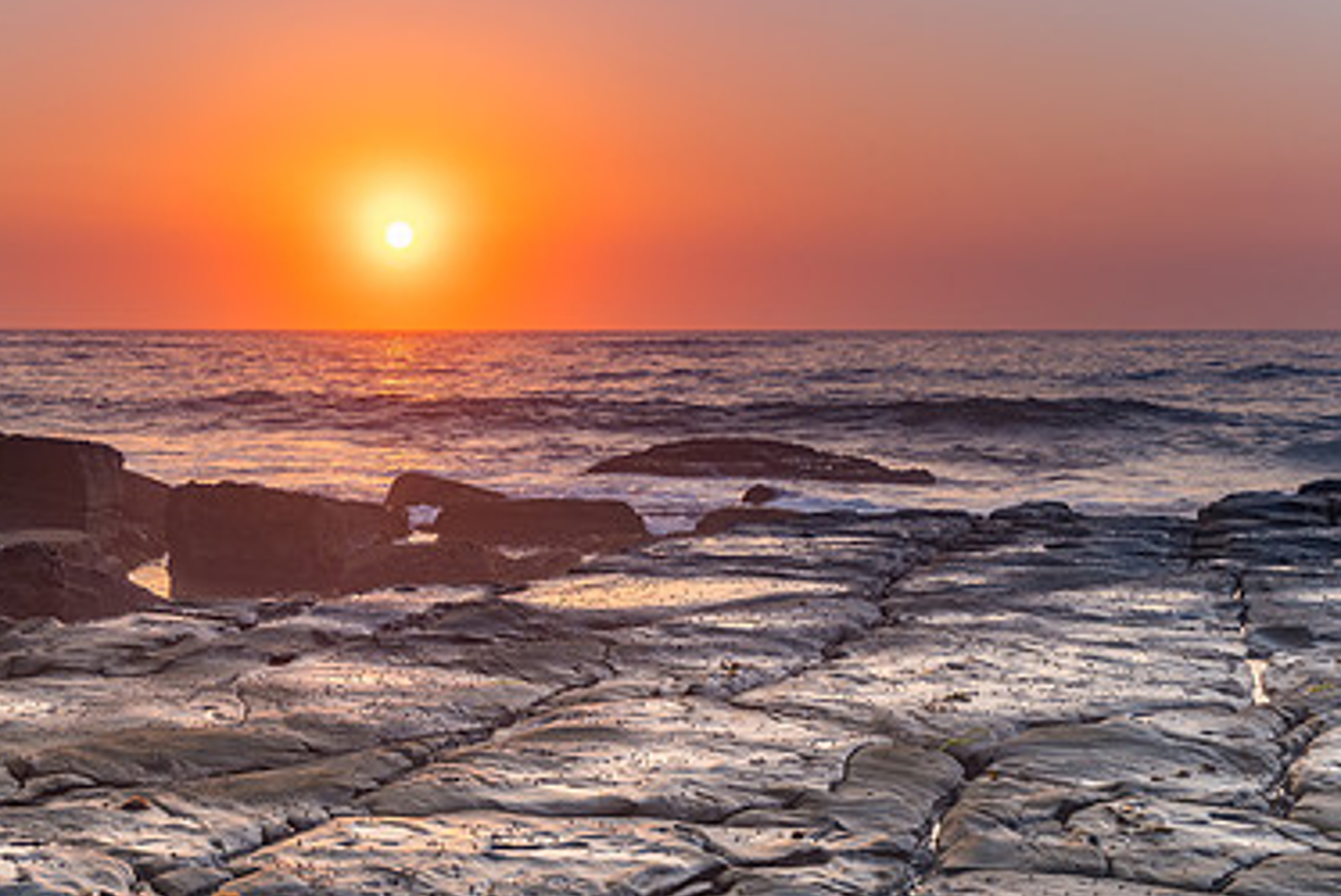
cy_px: 650
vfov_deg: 21.1
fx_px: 2386
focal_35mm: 64
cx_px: 416
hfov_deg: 31.1
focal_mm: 27
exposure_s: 1/15
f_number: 7.1
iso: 50
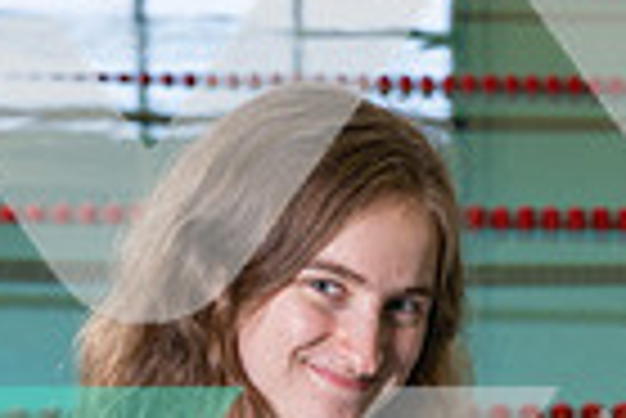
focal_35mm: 217
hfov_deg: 9.2
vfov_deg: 6.3
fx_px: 3777
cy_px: 627
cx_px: 919
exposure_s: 1/250
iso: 200
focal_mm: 52
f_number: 4.5
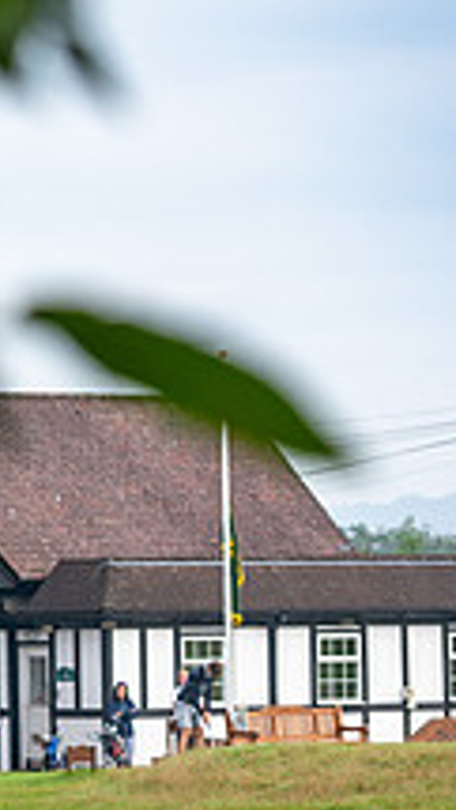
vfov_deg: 7.0
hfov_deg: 3.9
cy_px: 294
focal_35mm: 310
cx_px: -573
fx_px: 6661
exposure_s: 1/400
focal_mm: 110
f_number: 4.5
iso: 125
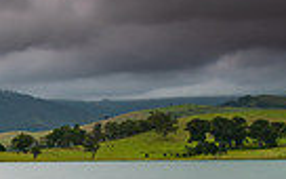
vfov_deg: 12.1
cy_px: 174
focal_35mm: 107
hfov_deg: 15.8
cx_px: -267
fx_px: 834
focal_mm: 24
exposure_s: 4
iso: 80
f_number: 9
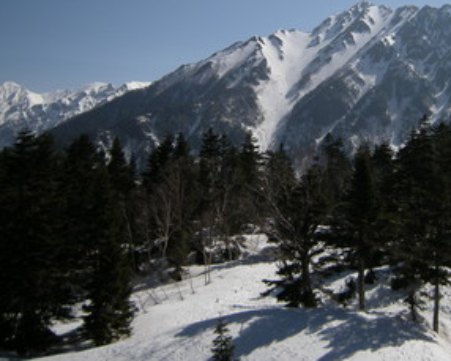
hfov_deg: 42.6
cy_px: 107
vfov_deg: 34.4
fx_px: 574
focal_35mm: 43
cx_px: 279
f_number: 5.6
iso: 64
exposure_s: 1/565
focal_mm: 4.7
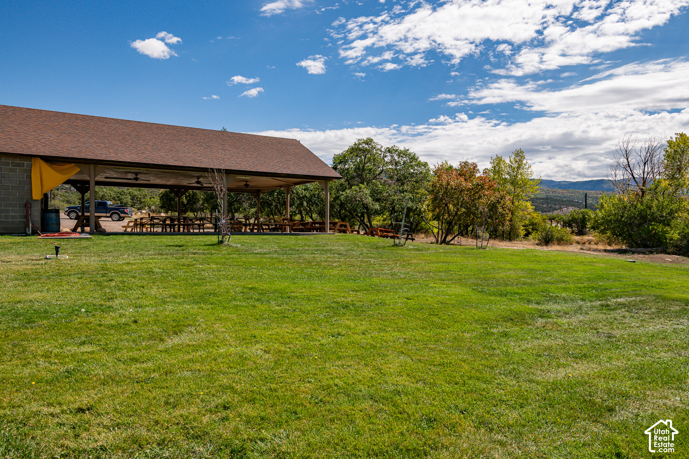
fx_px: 478
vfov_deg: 51.3
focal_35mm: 25
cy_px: 230
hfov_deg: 71.5
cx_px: 344
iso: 250
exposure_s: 1/1000
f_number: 11
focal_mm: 25
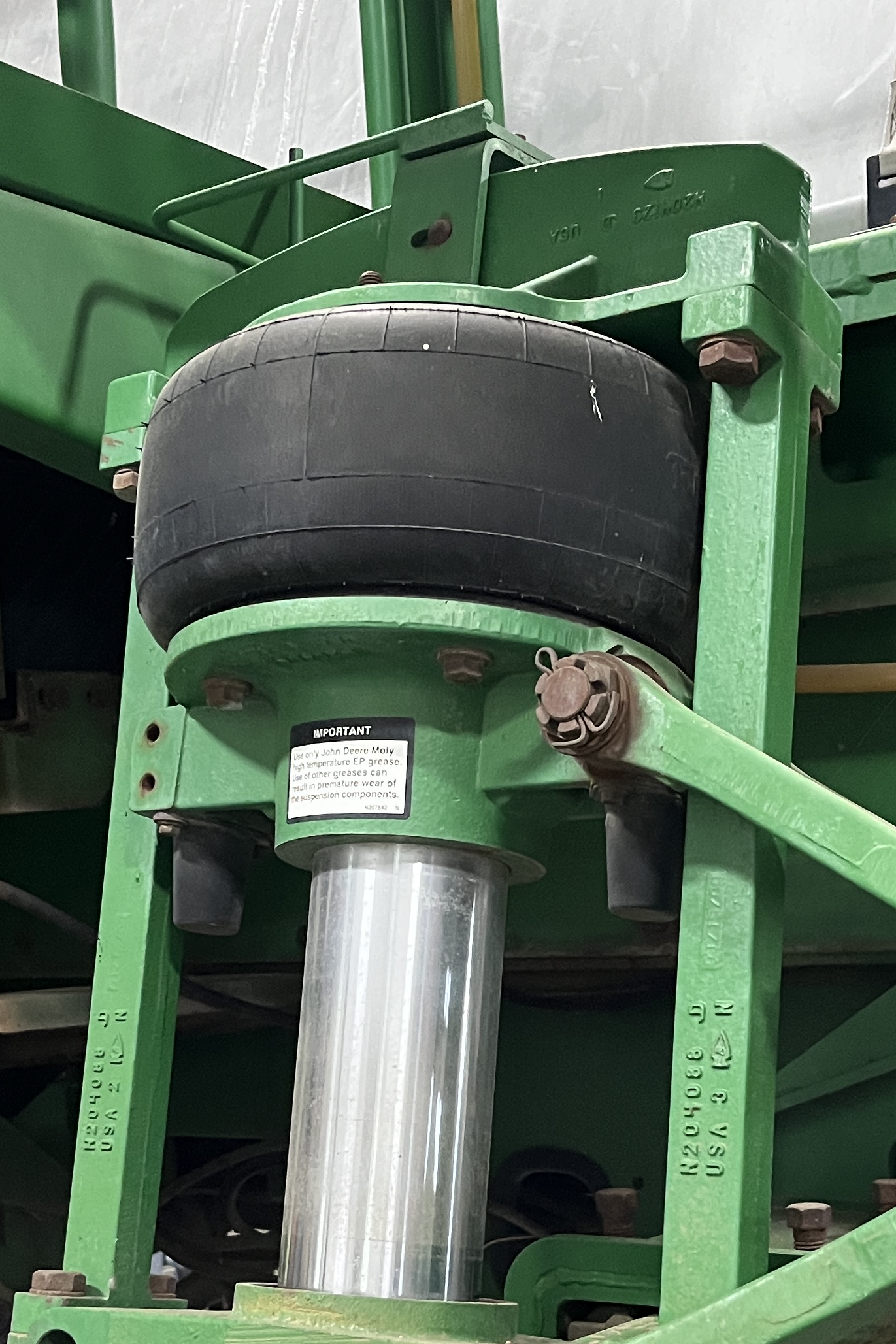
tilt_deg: -1.6
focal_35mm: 53
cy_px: 921
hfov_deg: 25.5
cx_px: 454
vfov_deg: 37.0
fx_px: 1979
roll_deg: +1.8
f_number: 1.6
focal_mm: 5.1
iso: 500
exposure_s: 1/60
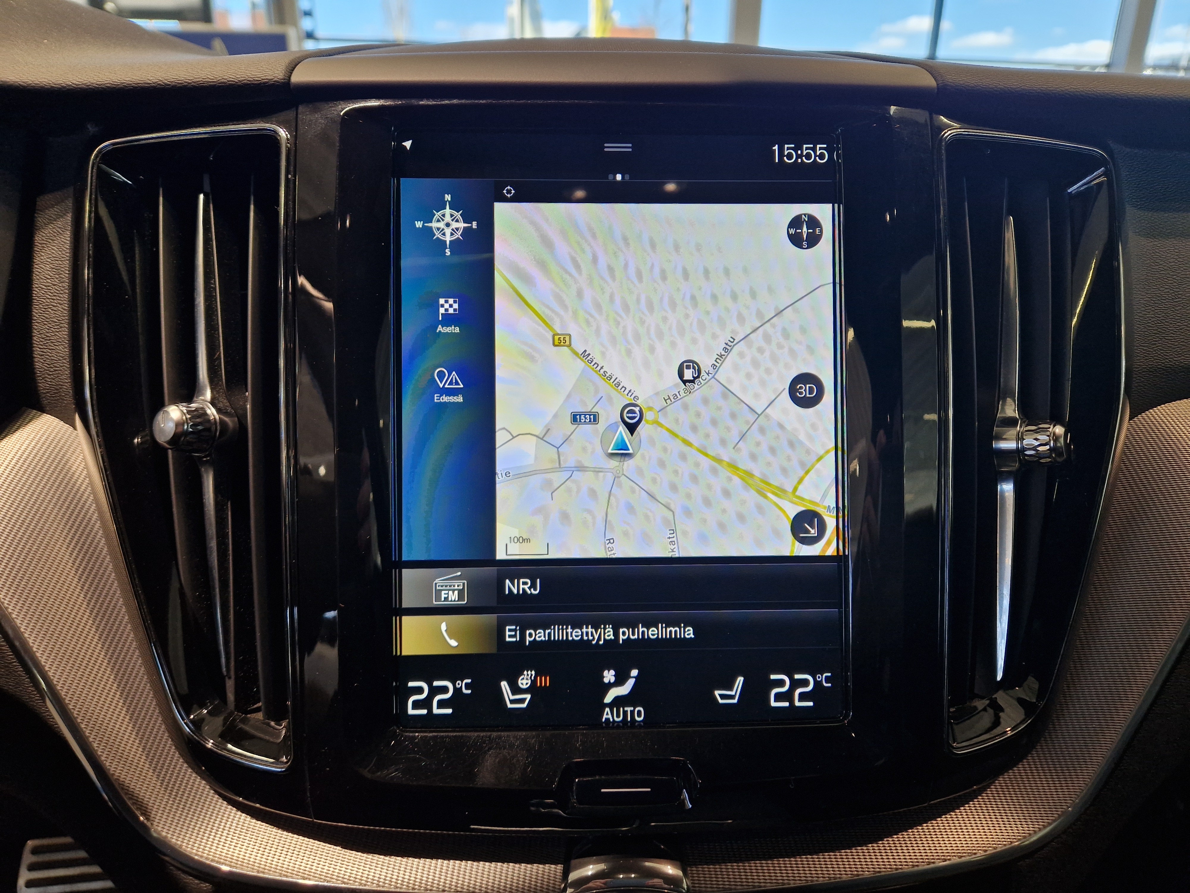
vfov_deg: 58.9
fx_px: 791
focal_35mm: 23
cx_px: 595
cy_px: 446
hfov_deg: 73.9
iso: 100
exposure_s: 1/180
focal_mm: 5.4
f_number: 1.8
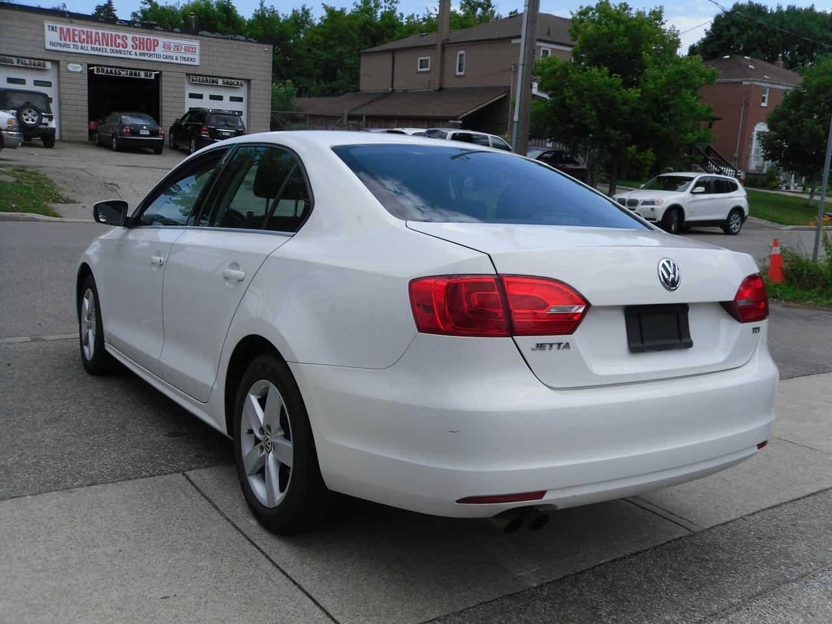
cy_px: 312
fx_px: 841
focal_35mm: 35
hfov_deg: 52.6
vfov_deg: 40.7
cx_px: 416
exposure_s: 1/197
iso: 80
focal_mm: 6.3
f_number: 8.2
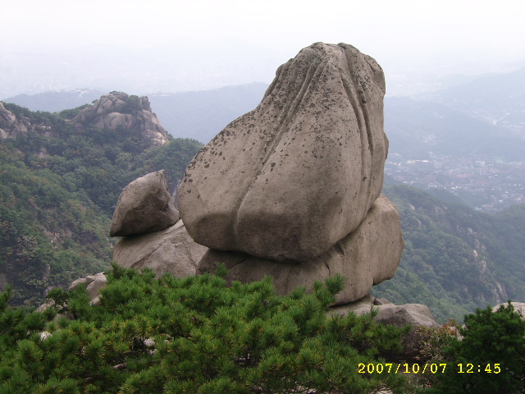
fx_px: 834
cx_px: 262
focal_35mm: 55
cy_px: 197
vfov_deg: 26.6
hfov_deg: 34.9
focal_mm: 9.16
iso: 50
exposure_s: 1/192
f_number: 7.1
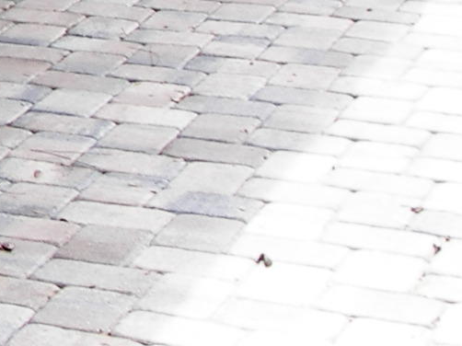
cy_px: -202
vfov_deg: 7.8
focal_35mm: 186
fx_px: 2481
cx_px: -500
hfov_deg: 9.8
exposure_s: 1/250
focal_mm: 6
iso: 50
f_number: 2.8
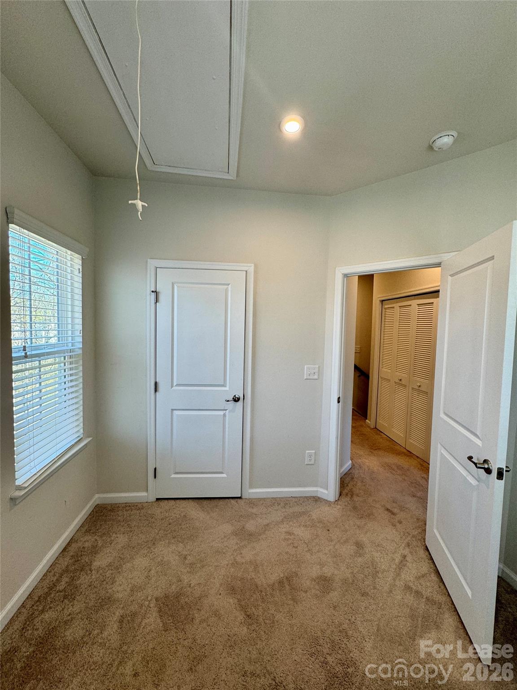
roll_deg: -1.4
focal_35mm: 14
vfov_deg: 102.1
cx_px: 258
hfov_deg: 85.7
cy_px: 345
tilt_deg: -4.5
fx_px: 279
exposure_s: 1/120
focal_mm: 2.22
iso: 125
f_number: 2.2
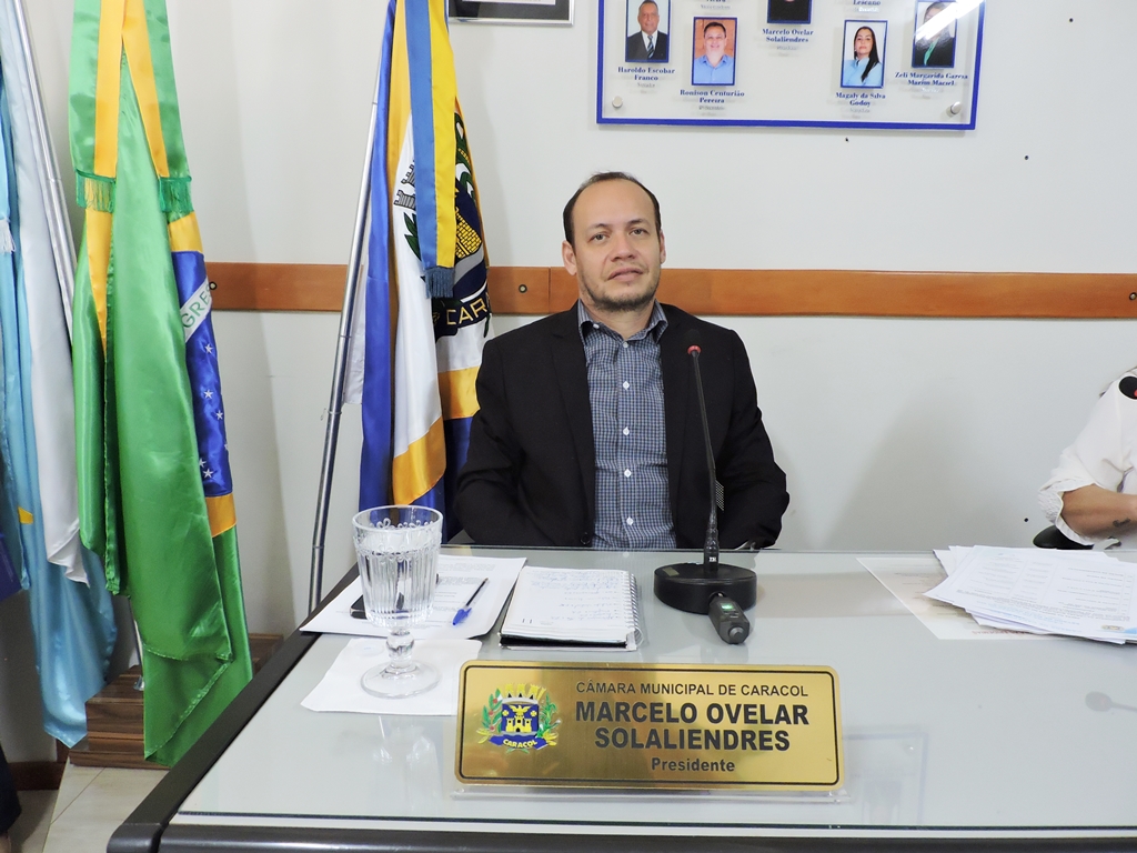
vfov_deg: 56.8
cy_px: 426
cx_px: 568
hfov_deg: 71.6
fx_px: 788
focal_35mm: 24
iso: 560
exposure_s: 1/25
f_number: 3
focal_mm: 4.3
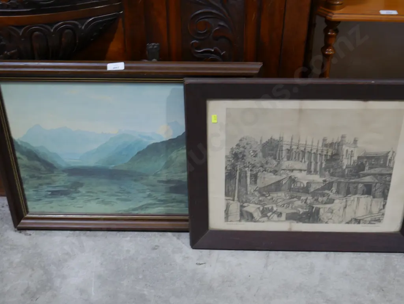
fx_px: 537
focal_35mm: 46
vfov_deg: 31.5
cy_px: 152
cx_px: 202
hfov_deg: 41.2
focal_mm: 23
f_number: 5.1
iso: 500
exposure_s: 1/60
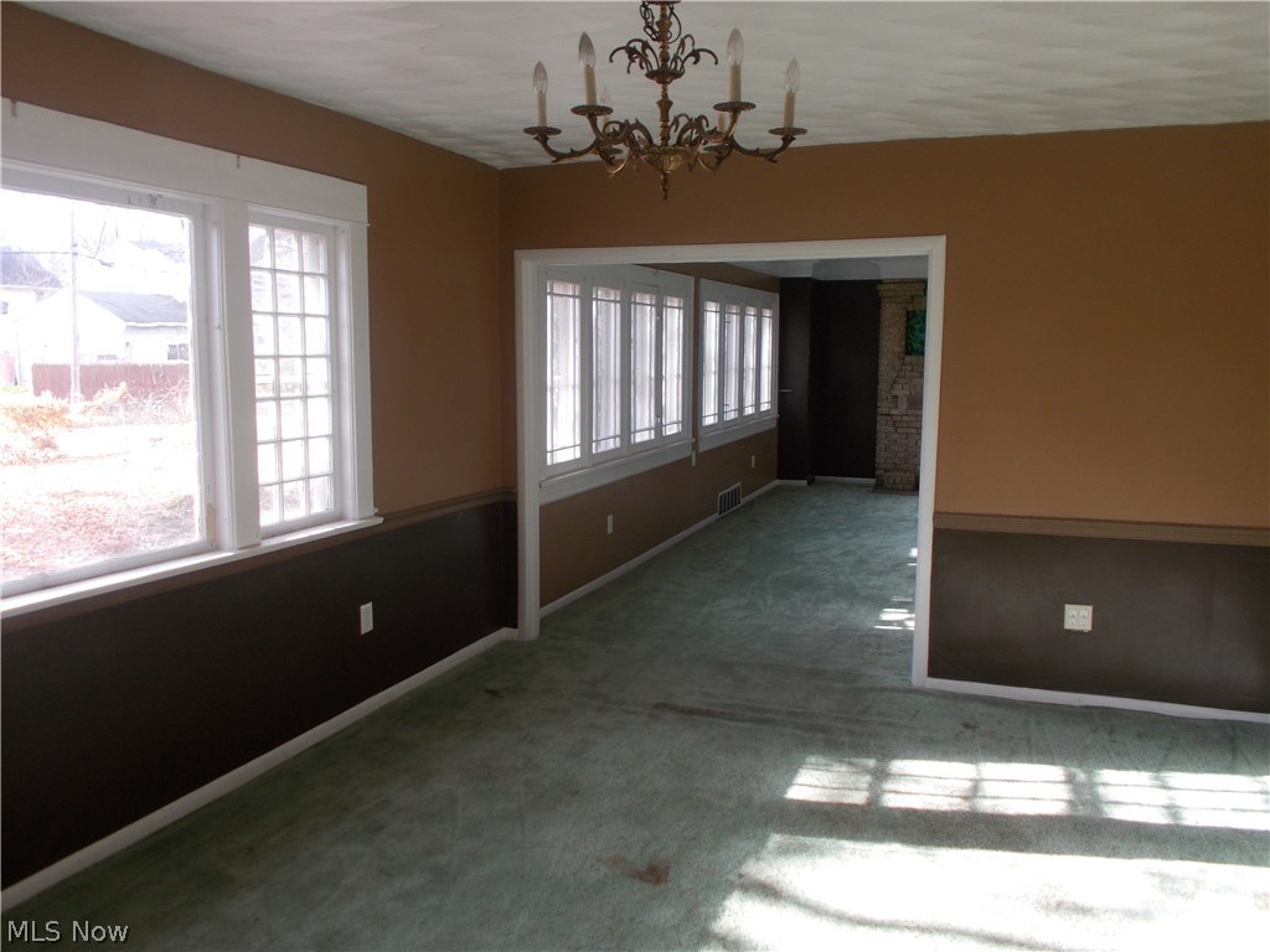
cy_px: 476
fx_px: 1101
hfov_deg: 60.0
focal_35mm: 30
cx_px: 635
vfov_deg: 46.8
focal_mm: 5.3
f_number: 3.4
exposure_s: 1/40
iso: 80
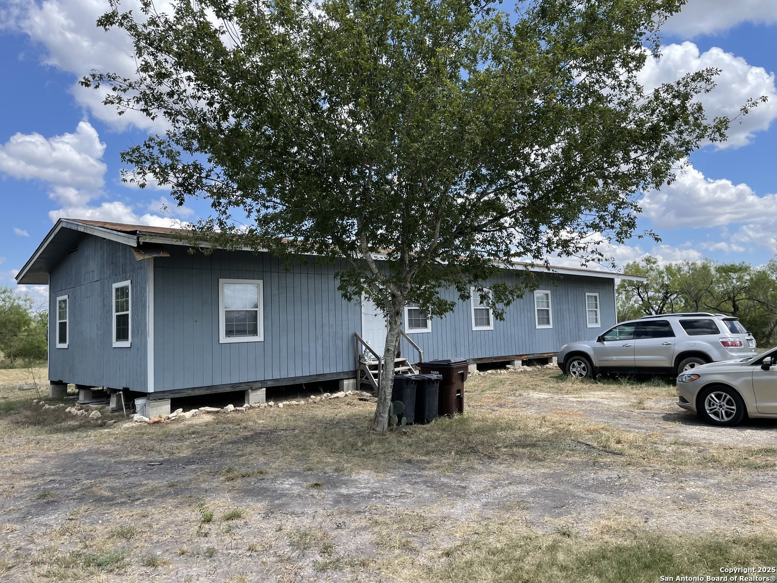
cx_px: 388
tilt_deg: +5.9
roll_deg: +2.8
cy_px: 292
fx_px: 584
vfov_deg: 53.1
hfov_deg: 67.3
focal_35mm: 26
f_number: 1.6
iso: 32
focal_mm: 4.2
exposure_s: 1/2020
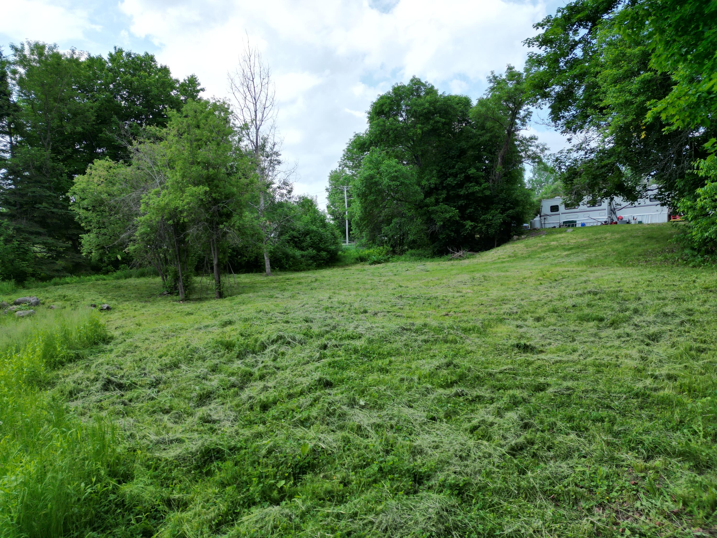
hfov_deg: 71.6
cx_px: 358
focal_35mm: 24
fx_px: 497
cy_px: 269
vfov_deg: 56.8
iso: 100
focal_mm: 6.72
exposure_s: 1/1600
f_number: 1.7
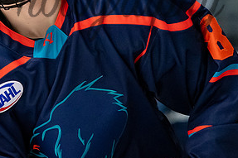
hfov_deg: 2.8
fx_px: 4889
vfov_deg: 1.9
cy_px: -28
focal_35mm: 740
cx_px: -15
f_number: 3.2
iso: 2000
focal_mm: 200
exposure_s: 1/800
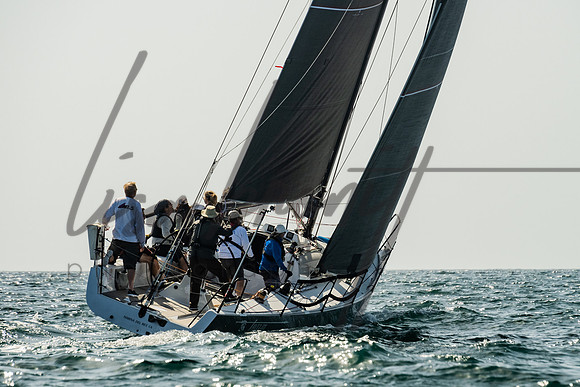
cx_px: 306
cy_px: 219
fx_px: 5051
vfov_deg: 4.4
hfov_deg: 6.6
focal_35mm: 313
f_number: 6.3
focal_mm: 190
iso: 320
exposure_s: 1/1000
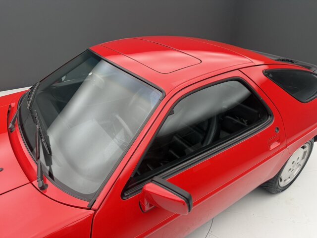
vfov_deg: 56.8
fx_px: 220
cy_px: 119
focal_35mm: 24
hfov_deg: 71.6
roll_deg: +0.6
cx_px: 158
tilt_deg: -29.7
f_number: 1.78
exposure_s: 1/98
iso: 200
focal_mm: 6.76
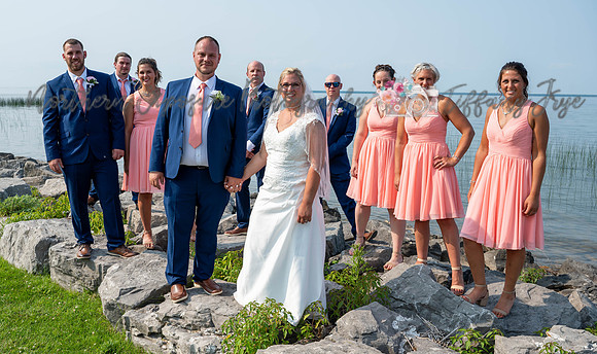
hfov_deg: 56.0
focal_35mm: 35
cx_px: 276
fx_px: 561
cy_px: 157
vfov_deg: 35.0
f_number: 8
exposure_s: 1/400
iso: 100
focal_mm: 31.5
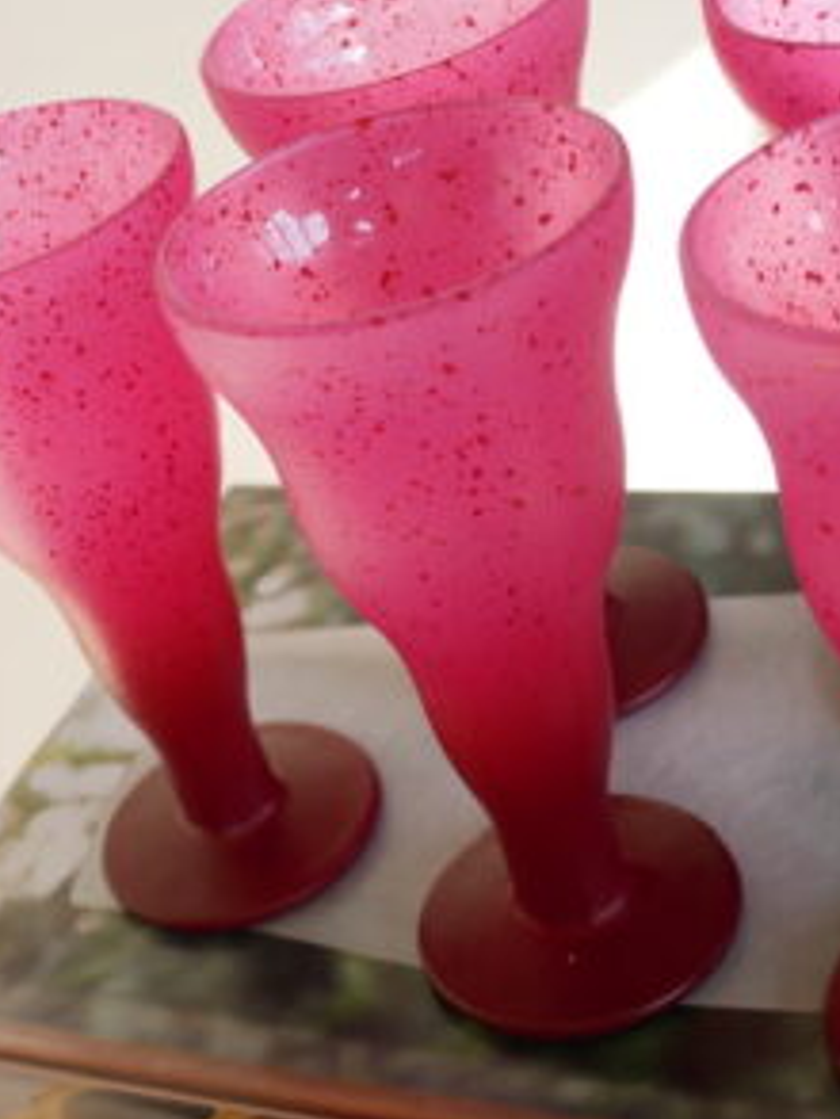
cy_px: 760
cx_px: 409
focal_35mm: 60
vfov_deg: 31.9
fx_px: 1940
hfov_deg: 24.4
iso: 200
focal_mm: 22
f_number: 4.9
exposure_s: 1/125
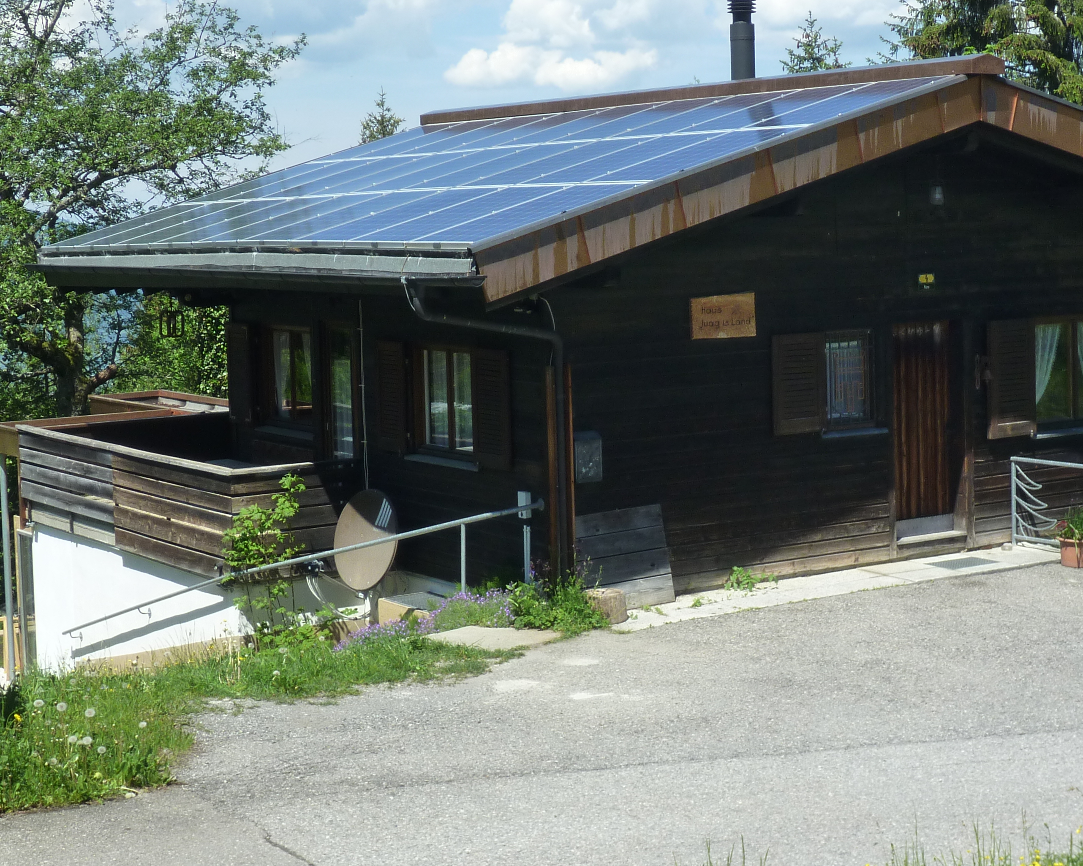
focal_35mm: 67
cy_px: 343
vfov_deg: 22.8
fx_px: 2147
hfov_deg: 28.3
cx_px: 629
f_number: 4.3
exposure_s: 1/400
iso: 125
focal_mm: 7.8
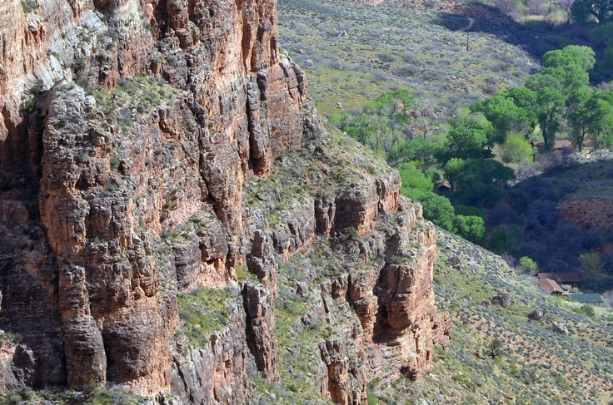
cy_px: -52
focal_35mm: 326
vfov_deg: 4.2
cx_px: 405
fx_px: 5538
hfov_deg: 6.3
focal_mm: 80
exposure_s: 1/640
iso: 200
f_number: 6.3
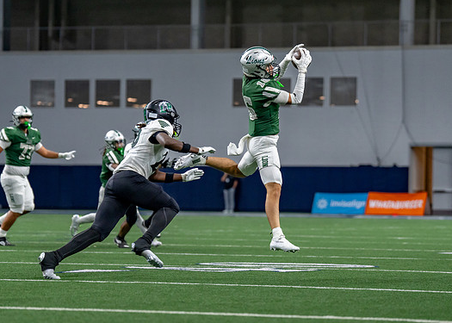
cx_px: 242
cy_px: 166
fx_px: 2529
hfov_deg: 10.2
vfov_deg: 7.3
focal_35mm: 197
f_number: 2.8
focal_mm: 127
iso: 1250
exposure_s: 1/1000
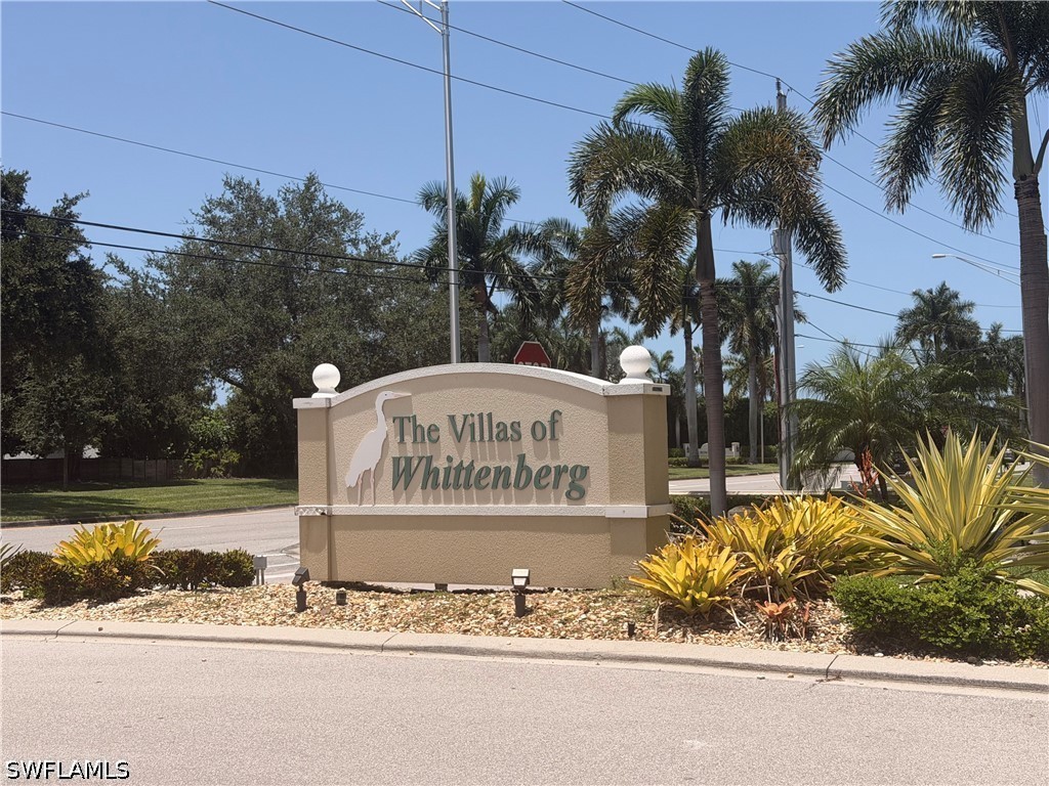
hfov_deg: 39.7
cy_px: 393
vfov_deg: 30.3
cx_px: 524
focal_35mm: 48
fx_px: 1455
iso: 64
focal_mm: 6.76
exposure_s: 1/5587
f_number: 1.78
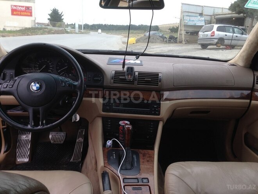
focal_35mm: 33
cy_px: 97
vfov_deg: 42.9
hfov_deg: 55.4
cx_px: 129
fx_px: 246
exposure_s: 1/164
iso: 50
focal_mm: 4.12
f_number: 2.4
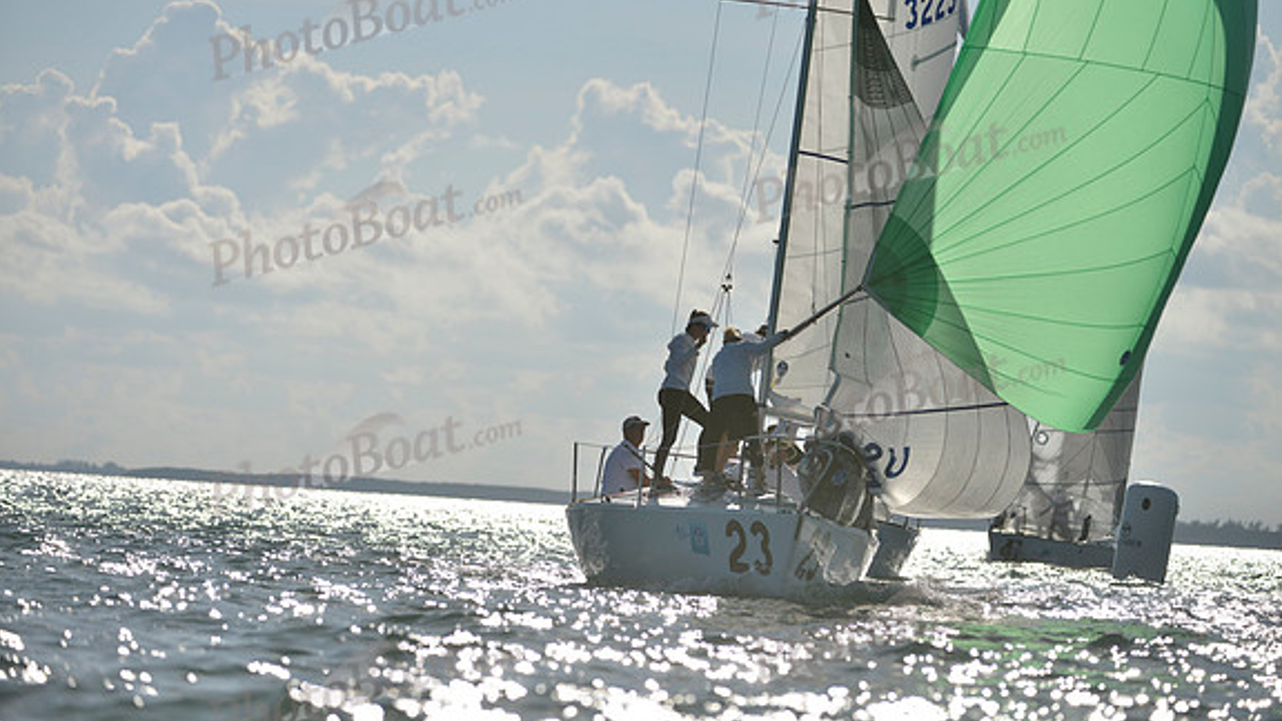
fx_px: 7173
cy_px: 313
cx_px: 639
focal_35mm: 211
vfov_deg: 5.8
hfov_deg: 10.2
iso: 200
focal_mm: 200
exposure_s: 1/6400
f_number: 4
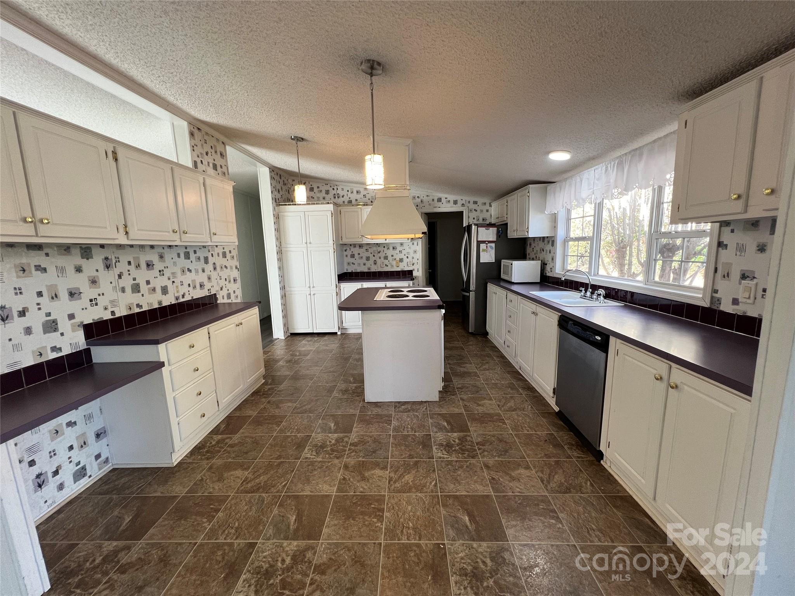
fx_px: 299
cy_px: 298
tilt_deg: -9.7
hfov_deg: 106.2
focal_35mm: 13
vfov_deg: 89.9
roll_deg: +1.4
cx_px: 398
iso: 160
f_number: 1.8
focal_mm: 1.57
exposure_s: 1/120
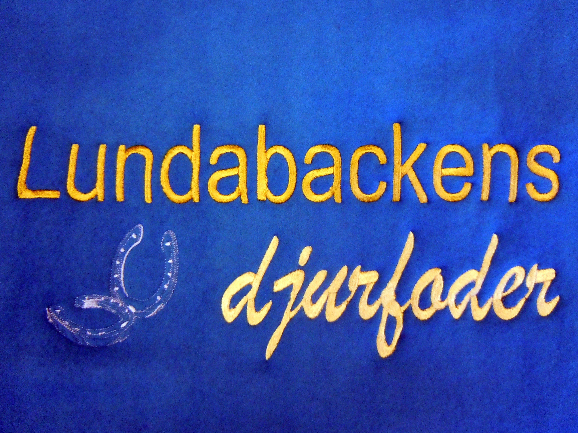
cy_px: 216
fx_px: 501
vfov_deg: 46.8
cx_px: 289
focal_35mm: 30
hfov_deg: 60.0
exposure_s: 1/80
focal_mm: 5.4
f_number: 3.5
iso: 800
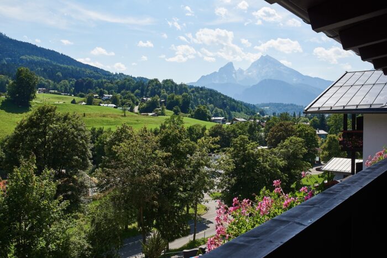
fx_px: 376
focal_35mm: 35
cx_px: 194
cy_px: 129
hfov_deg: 54.4
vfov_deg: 37.9
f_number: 10
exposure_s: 1/400
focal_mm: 35
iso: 200
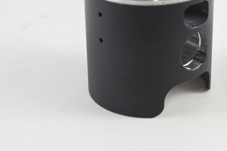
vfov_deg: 17.3
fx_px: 492
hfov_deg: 25.9
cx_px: 149
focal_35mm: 78
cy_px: 27
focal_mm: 17.2
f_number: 4.5
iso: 640
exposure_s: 1/125
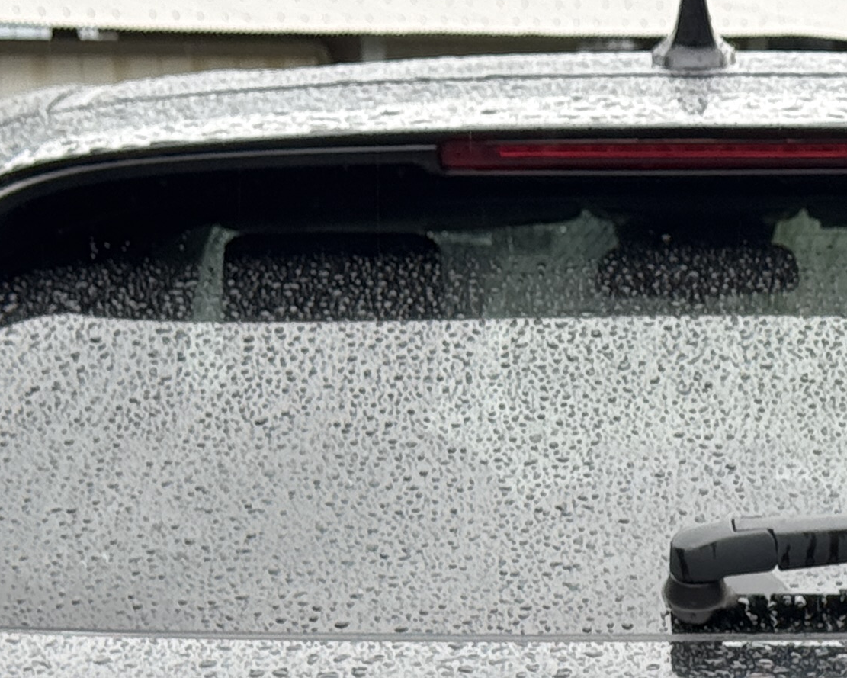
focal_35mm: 170
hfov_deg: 11.3
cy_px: 1032
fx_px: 4262
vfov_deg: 8.9
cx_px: 716
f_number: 1.78
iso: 80
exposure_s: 1/198
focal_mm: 6.76
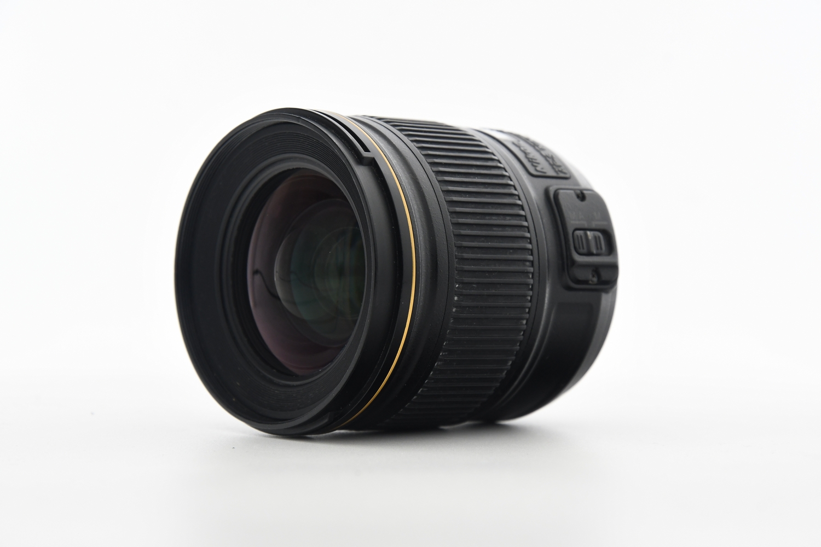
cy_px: 274
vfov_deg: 11.4
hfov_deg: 17.1
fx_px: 2736
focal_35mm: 120
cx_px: 410
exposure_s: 1/160
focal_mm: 80
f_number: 8
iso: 1000
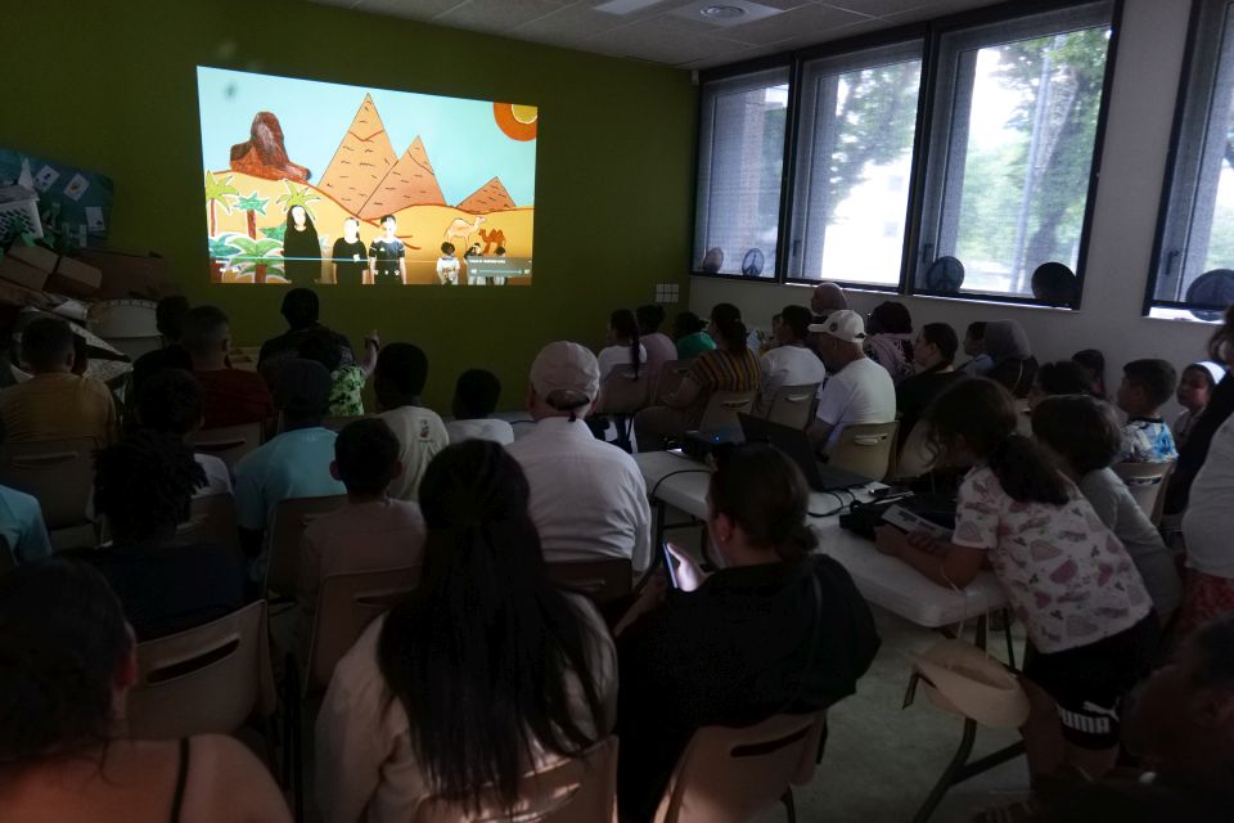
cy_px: 412
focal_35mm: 24
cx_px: 617
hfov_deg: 73.7
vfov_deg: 53.1
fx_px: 823
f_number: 3.8
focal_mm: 24
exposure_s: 1/40
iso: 6400
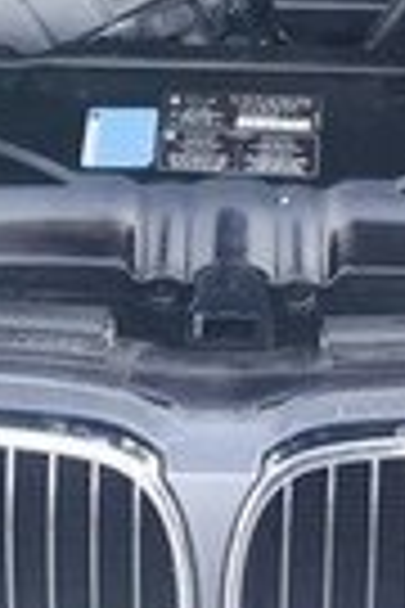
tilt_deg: -20.5
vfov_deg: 16.9
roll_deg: +1.9
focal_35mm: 107
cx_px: 234
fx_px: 1805
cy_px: -369
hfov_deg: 12.8
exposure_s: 1/48
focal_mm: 3.99
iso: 25
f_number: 1.8
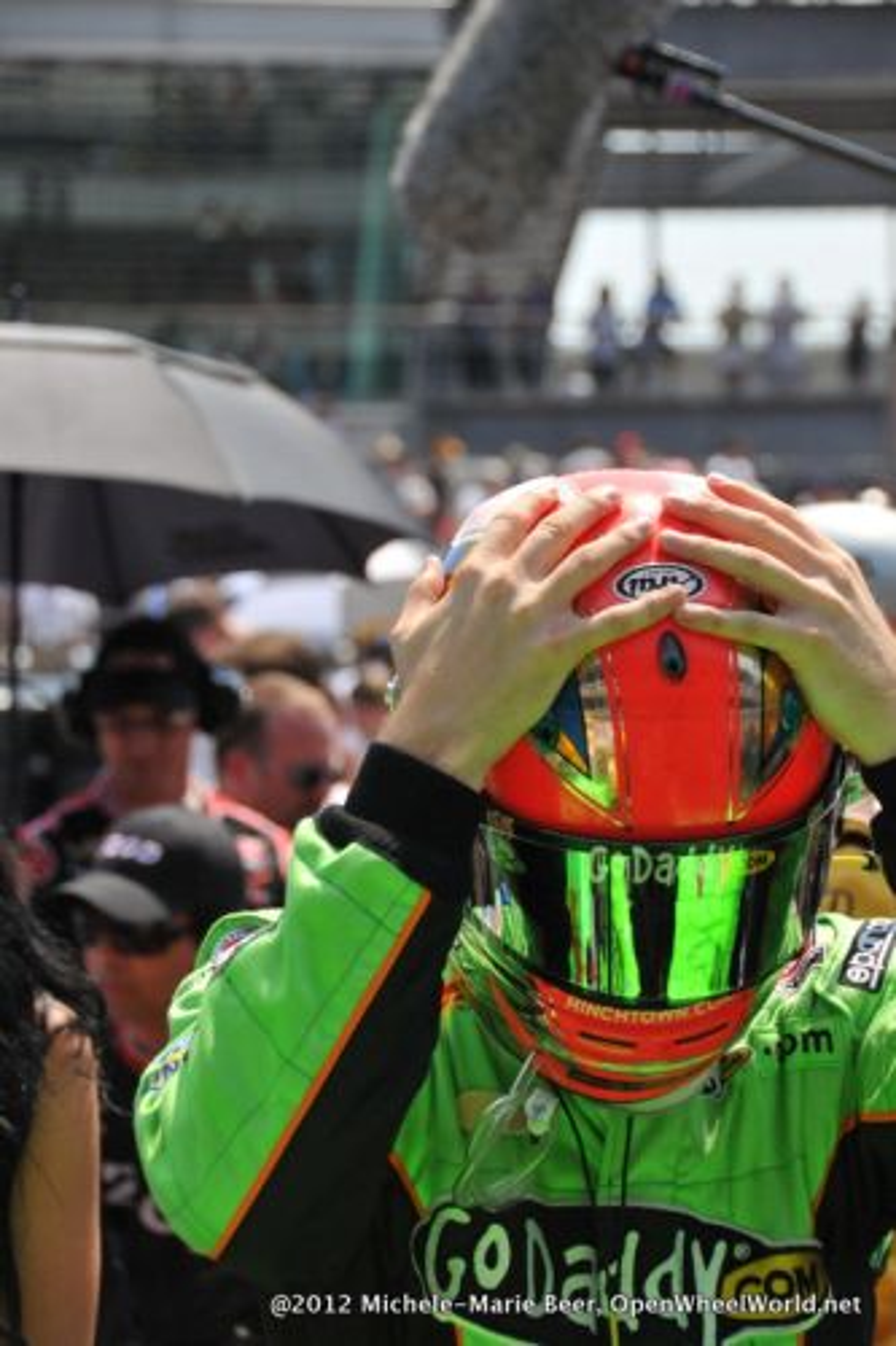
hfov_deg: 14.0
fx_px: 3642
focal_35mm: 98
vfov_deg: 20.9
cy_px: 673
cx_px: 448
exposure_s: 1/4000
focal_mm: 65
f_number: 5
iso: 1000
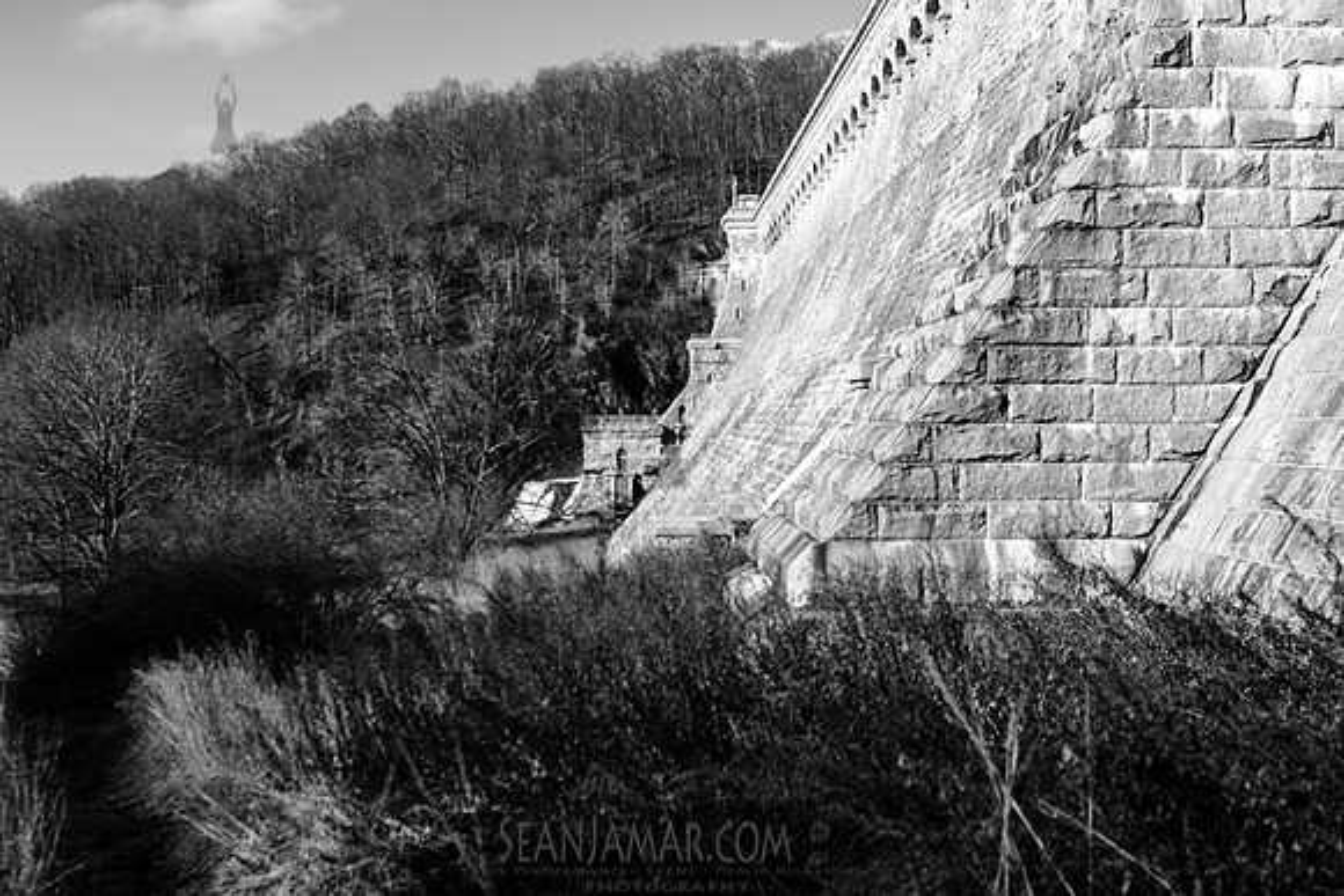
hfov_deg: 46.4
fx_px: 1568
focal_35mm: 42
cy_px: 448
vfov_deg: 31.9
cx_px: 672
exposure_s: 1/2000
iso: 125
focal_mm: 28
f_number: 3.5
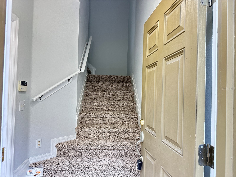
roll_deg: -2.1
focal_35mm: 24
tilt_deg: +1.6
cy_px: 88
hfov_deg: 71.6
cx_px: 118
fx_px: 164
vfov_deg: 56.8
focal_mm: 6.86
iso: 200
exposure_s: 1/60
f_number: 1.78
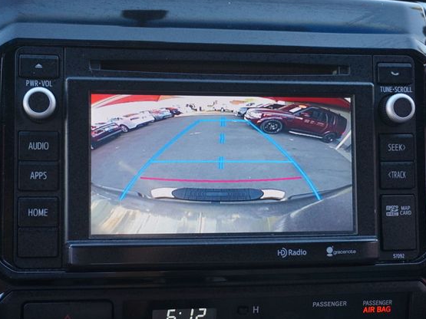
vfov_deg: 28.3
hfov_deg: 37.1
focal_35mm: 52
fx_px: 634
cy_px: 160
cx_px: 190
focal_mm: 31
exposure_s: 1/60
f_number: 5
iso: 320
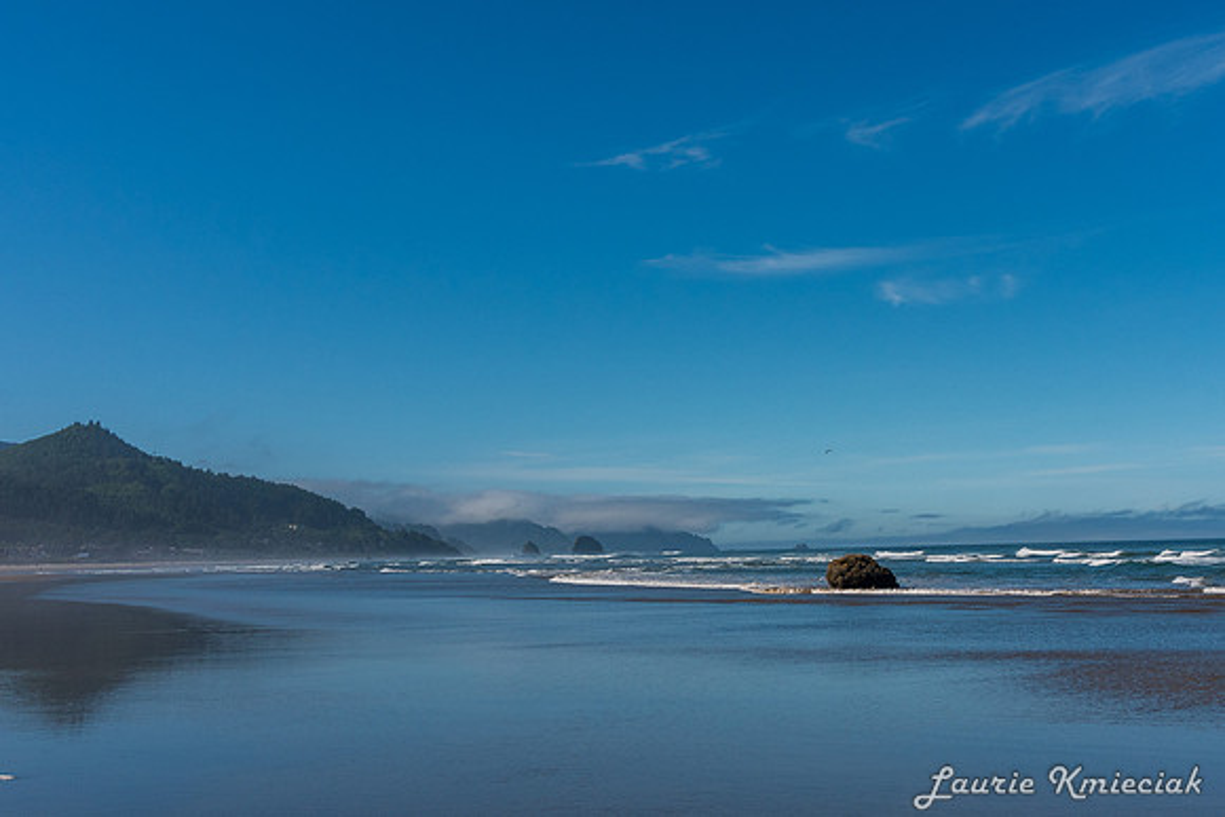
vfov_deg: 27.5
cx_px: 759
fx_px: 1652
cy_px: 242
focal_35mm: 49
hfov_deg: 40.4
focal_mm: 20
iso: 125
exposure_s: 1/640
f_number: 8
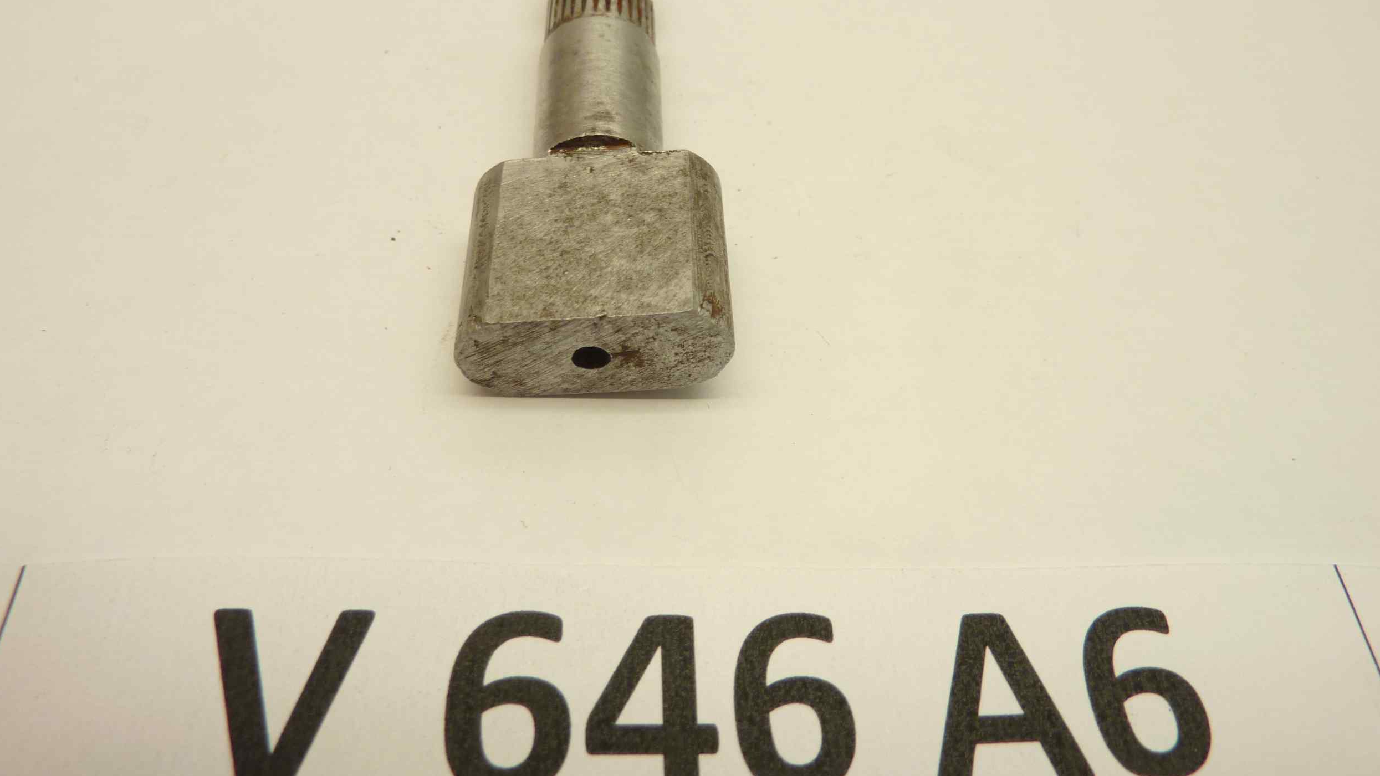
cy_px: 309
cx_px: 698
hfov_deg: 67.9
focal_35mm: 28
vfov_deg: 41.3
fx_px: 1025
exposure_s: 1/25
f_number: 3.3
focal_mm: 4.1
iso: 80
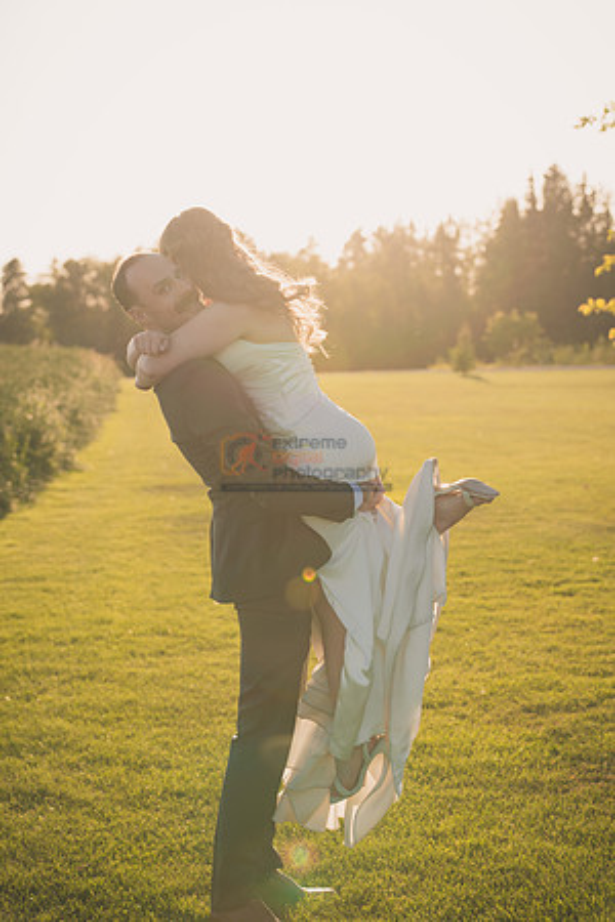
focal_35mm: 73
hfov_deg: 18.7
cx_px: 308
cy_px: 461
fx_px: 1870
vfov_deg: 27.7
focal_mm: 73
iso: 125
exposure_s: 1/320
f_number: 4.5
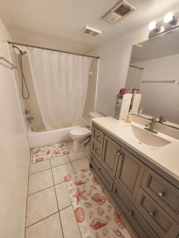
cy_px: 119
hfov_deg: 89.9
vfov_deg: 106.2
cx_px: 90
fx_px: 90
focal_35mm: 13
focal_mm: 2.2
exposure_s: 1/60
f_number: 2.2
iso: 160
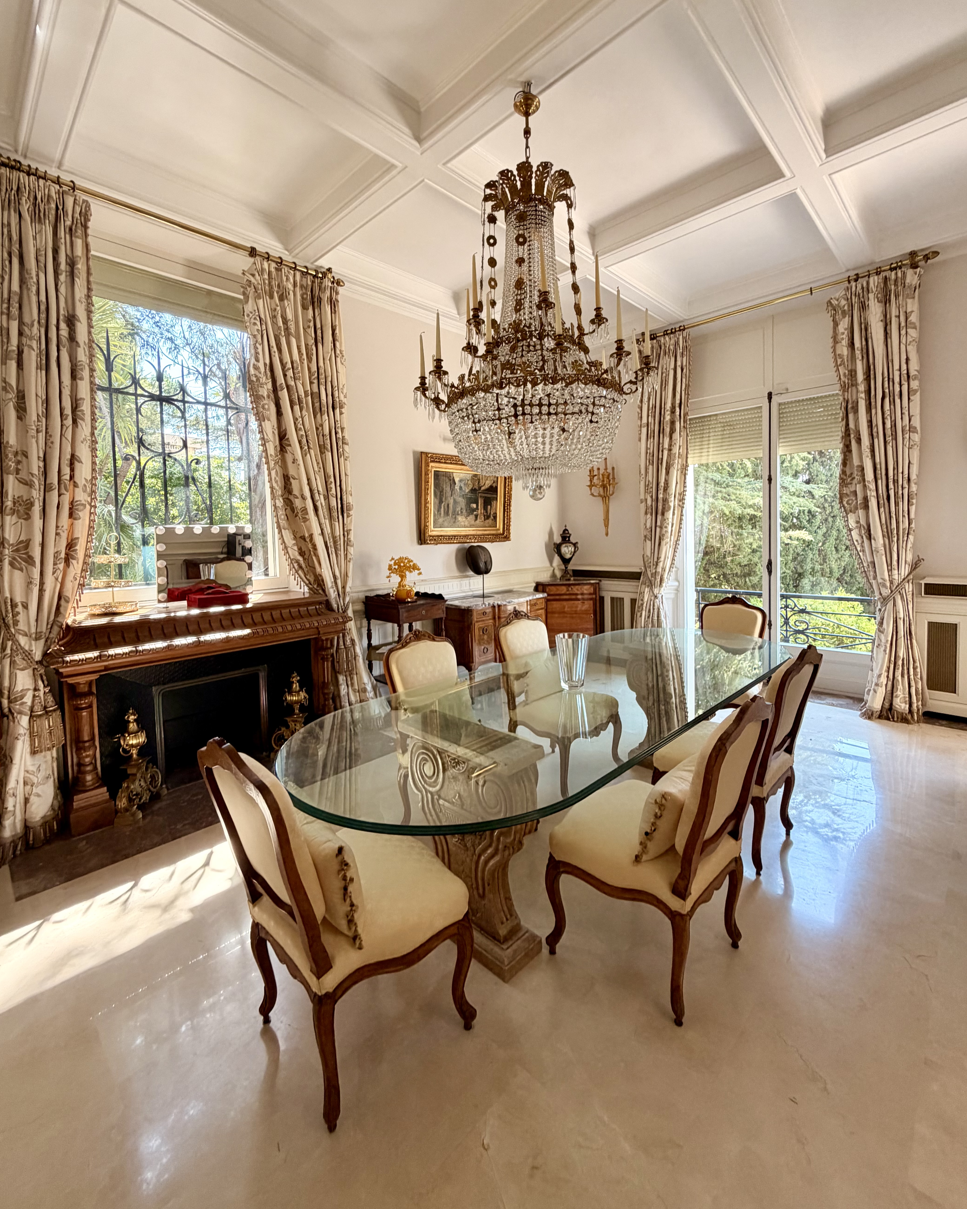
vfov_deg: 96.6
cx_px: 479
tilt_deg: -2.2
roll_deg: +1.2
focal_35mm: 15
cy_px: 559
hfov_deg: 84.0
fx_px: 537
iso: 125
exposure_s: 1/121
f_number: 2.2
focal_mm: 2.22
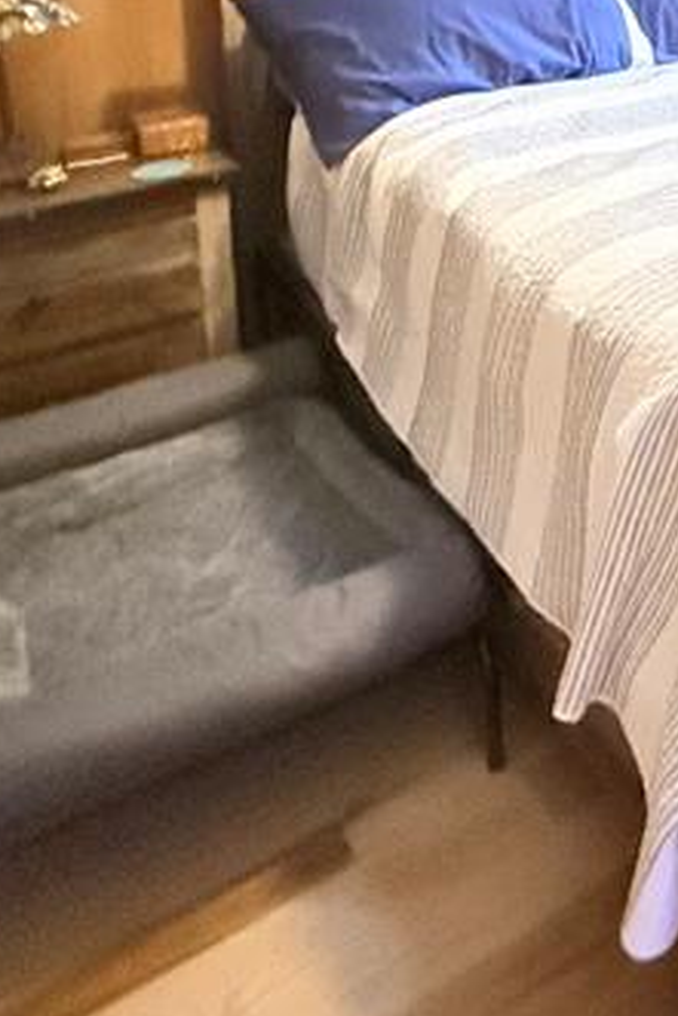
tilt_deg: -7.1
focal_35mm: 45
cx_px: 1031
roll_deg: -0.7
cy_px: -86
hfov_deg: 23.5
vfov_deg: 37.1
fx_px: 1270
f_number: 2.2
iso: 2500
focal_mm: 2.22
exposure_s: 1/30
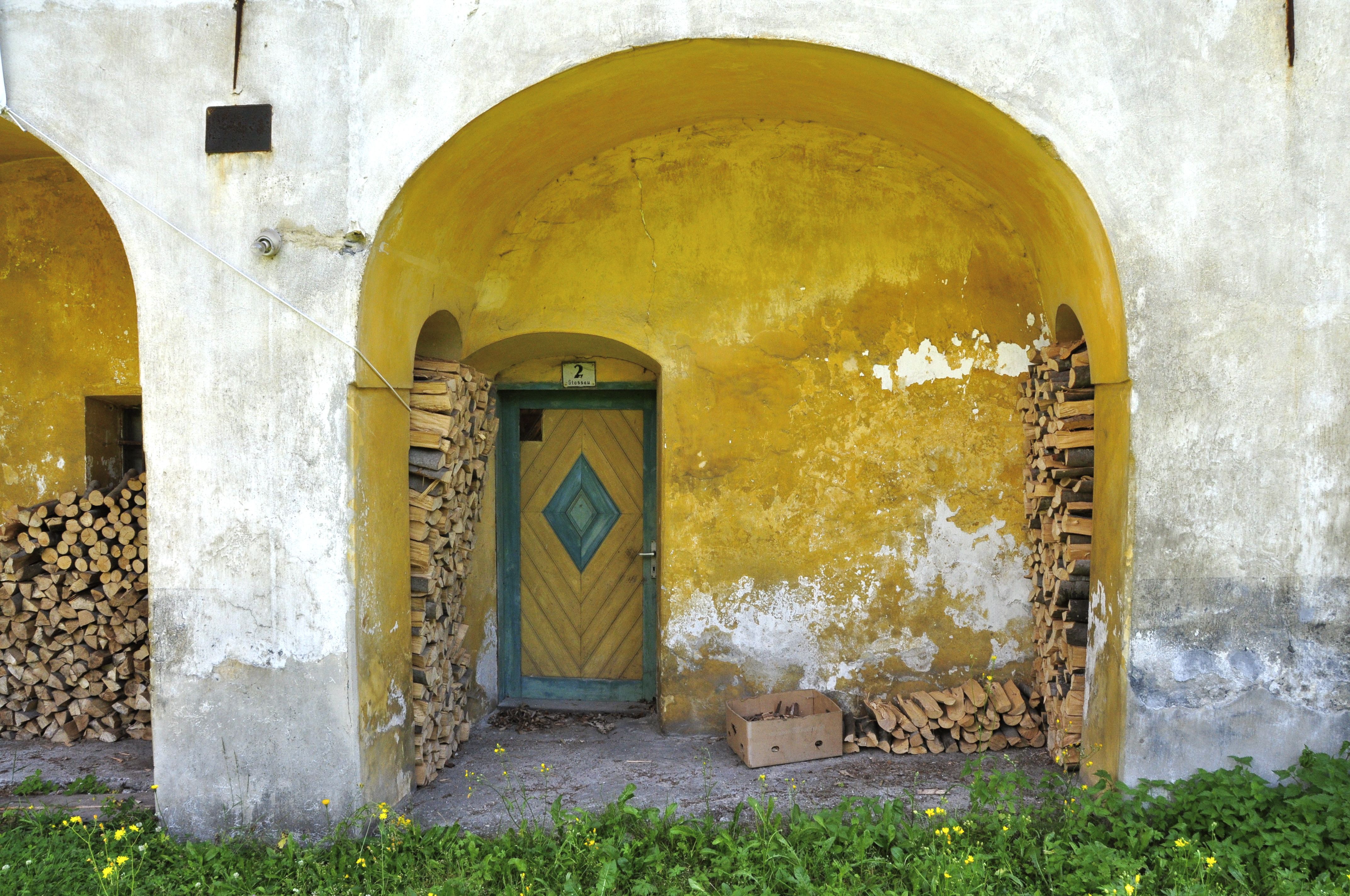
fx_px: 1011
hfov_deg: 67.4
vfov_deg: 47.8
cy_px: 448
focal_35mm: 27
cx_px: 675
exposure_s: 1/160
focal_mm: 18
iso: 720
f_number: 11
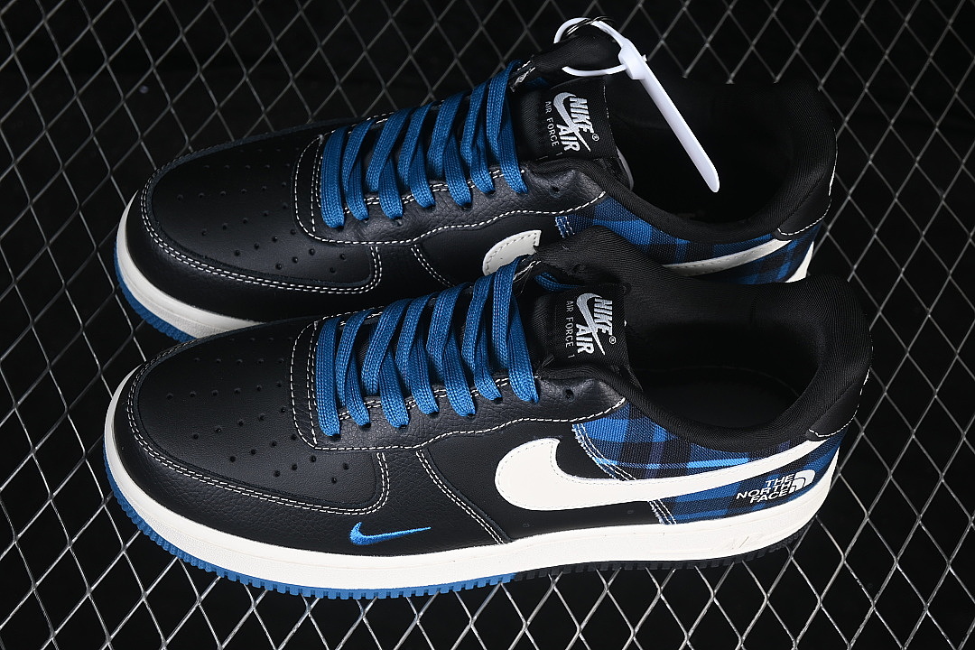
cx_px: 488
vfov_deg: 18.2
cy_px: 325
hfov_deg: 27.0
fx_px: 2031
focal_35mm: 75
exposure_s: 1/60
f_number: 6.3
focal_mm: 50
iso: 160
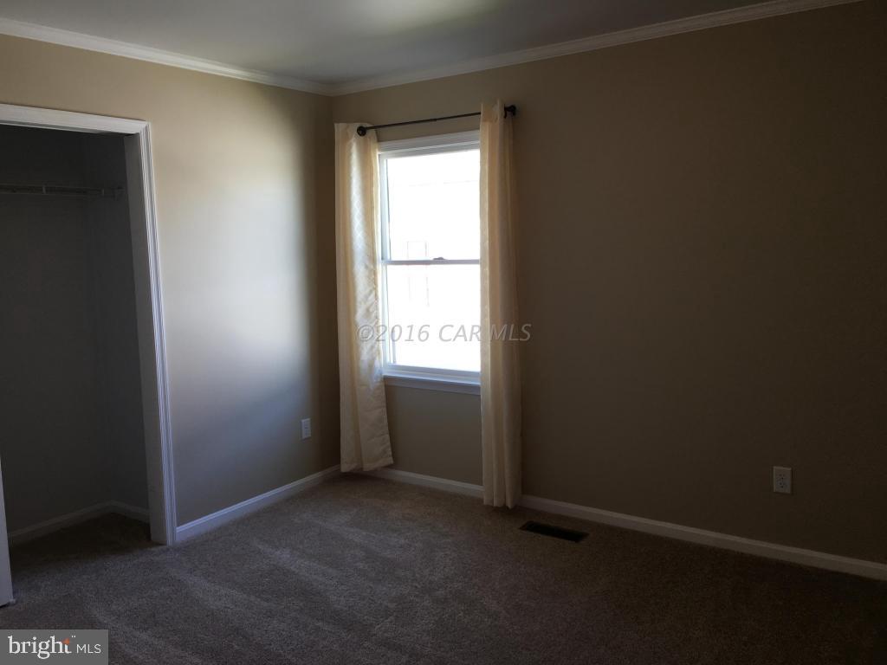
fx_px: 743
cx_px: 444
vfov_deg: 48.2
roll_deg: +1.0
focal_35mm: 29
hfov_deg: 61.7
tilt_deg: -5.5
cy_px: 332
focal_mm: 4.15
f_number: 2.2
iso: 32
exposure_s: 1/60
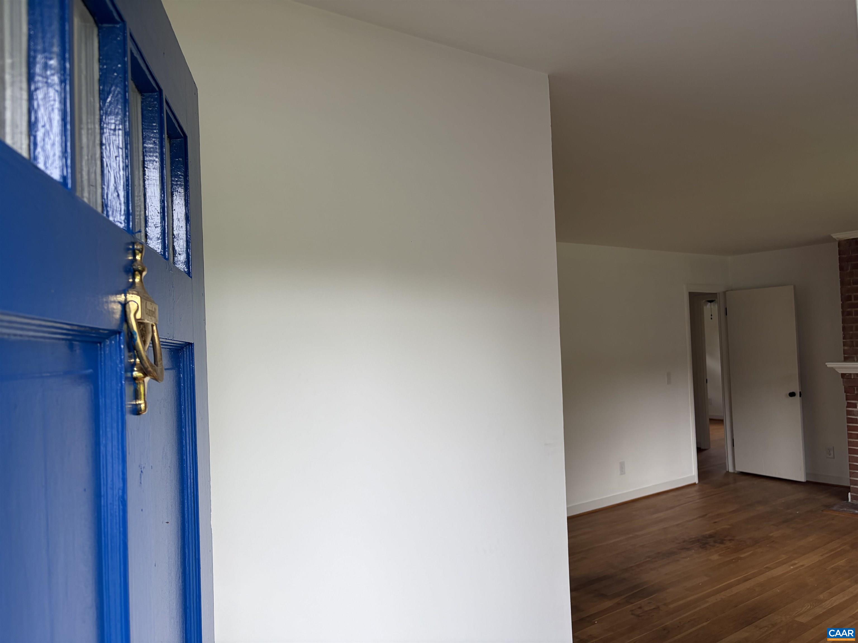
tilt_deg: +2.0
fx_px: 644
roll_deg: +2.0
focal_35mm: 26
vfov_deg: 53.1
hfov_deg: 67.3
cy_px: 322
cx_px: 429
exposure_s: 1/290
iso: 40
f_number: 1.6
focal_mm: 5.96
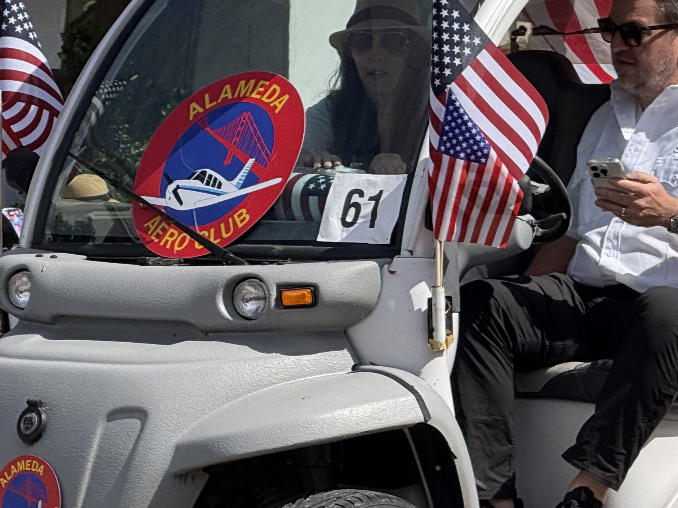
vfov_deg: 5.1
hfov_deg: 6.8
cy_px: 215
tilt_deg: -1.4
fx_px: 5680
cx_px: 230
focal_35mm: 290
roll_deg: -0.8
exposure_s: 1/1689
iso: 64
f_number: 2.8
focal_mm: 15.66
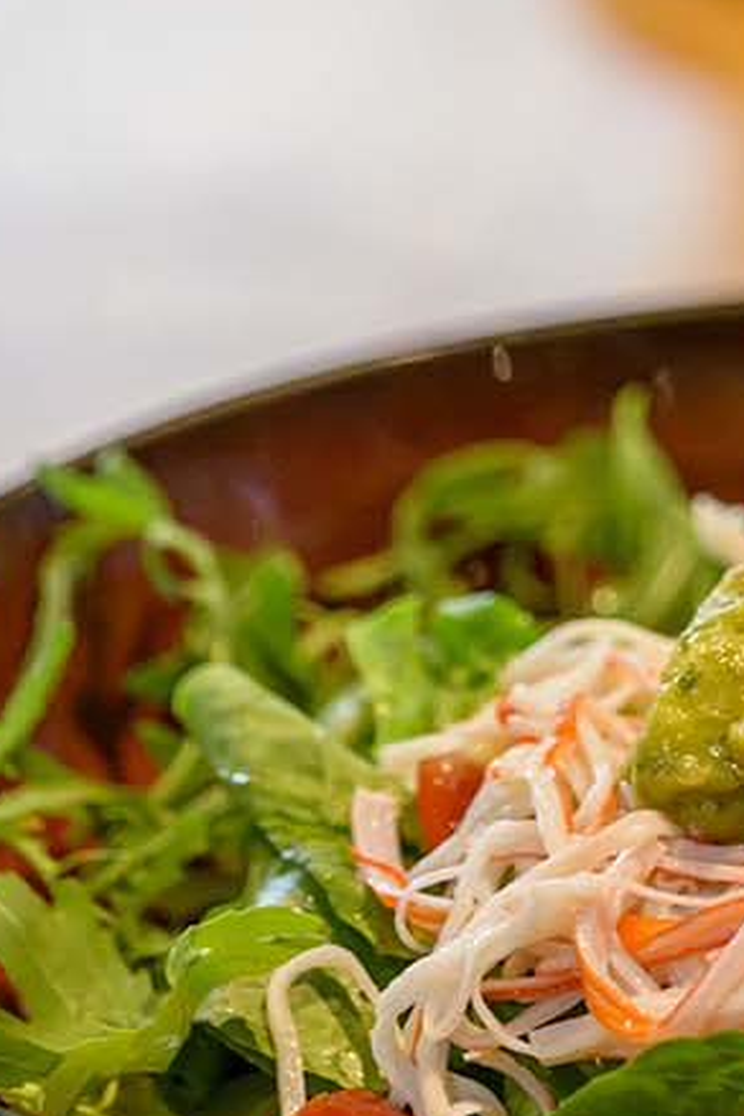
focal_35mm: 493
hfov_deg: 2.8
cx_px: 861
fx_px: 15282
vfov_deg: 4.2
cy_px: -71
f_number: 2.8
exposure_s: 1/320
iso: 5000
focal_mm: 150
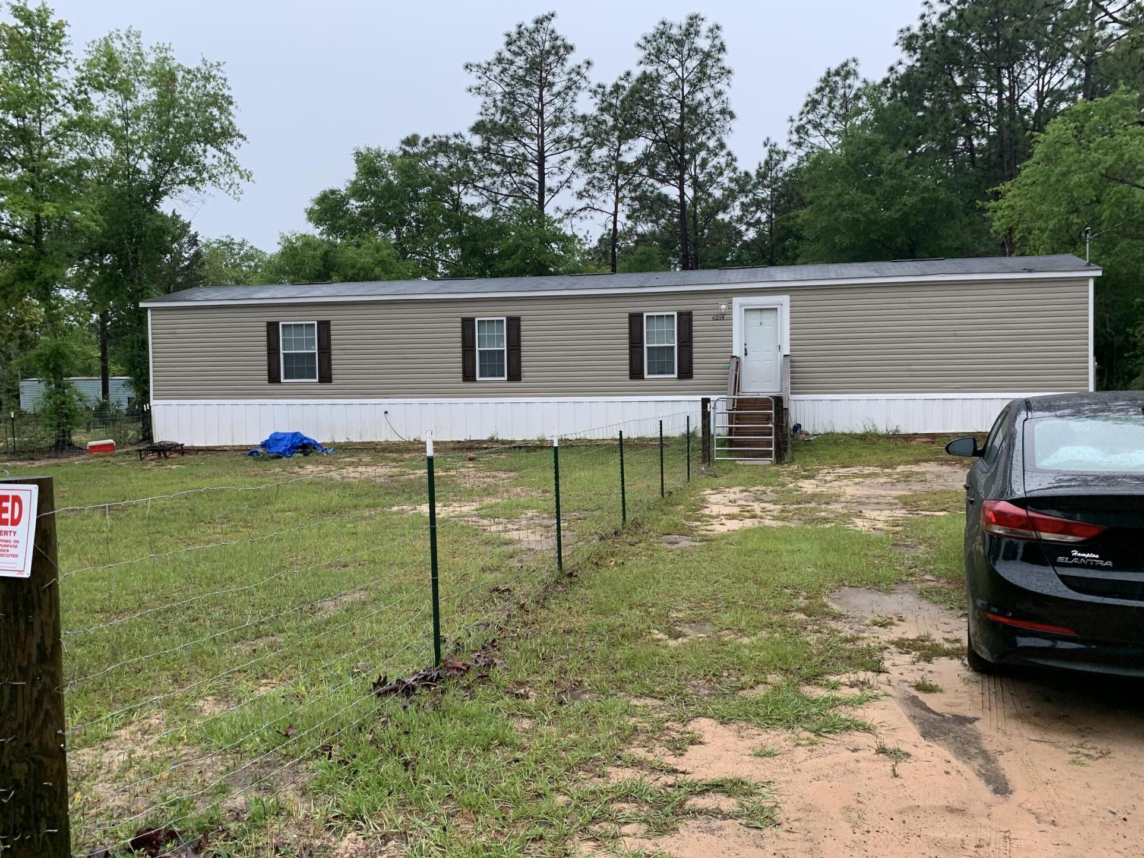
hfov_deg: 65.3
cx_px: 583
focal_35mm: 27
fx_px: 892
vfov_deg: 51.3
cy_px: 413
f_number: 1.8
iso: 100
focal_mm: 4.25
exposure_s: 1/106
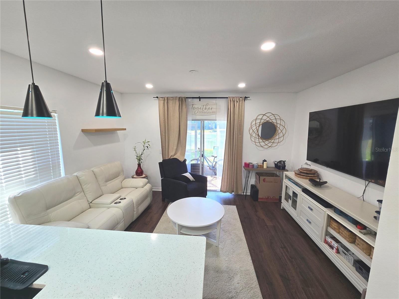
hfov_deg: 106.2
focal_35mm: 13
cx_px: 200
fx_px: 150
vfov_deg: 89.9
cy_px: 150
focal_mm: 2.2
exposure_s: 1/60
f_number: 2.2
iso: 64
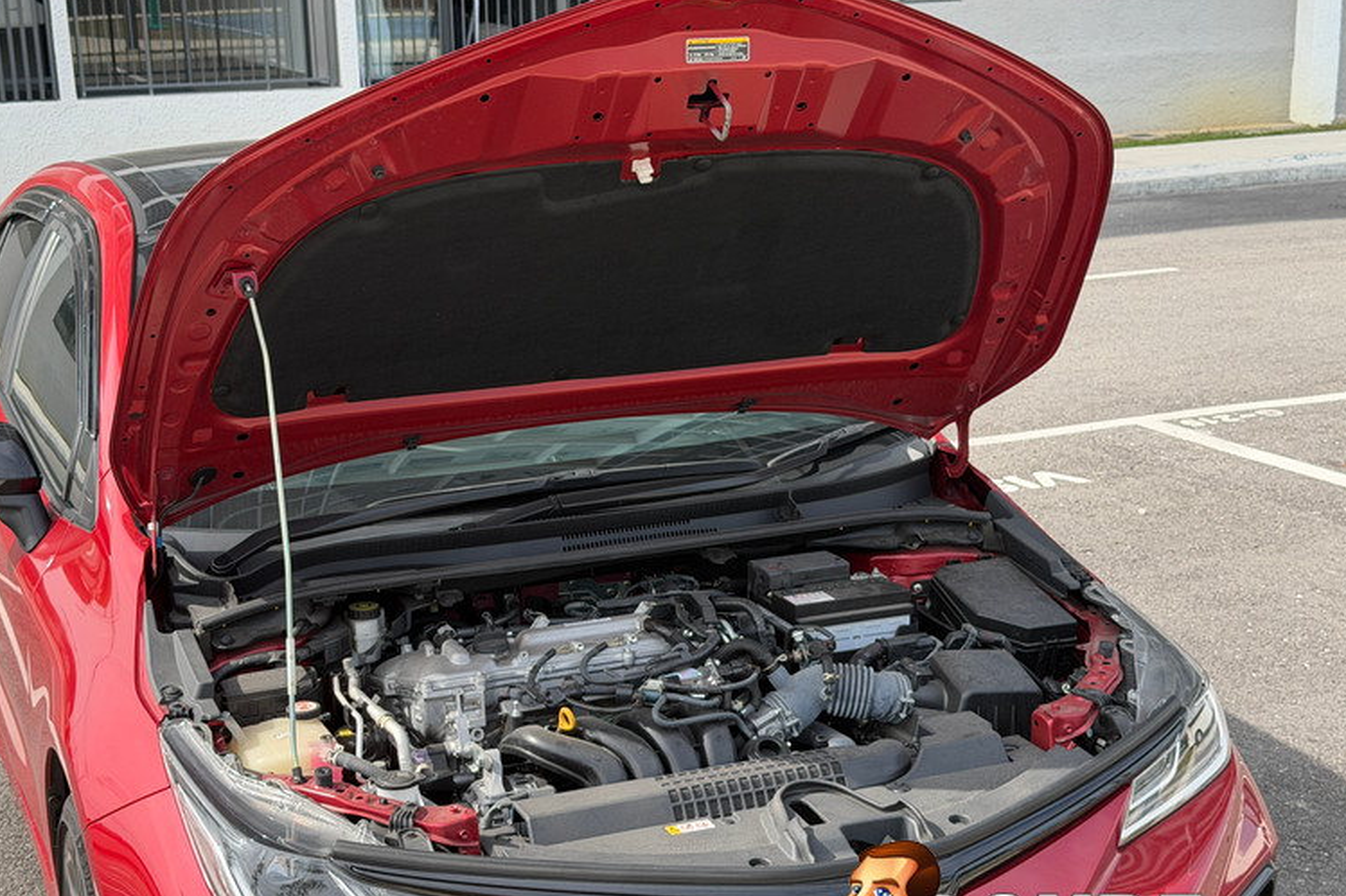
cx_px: 602
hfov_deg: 35.6
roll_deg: +3.0
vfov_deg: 24.1
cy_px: 530
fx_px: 2093
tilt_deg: -15.1
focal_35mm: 56
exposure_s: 1/1222
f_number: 1.78
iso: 64
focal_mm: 6.76
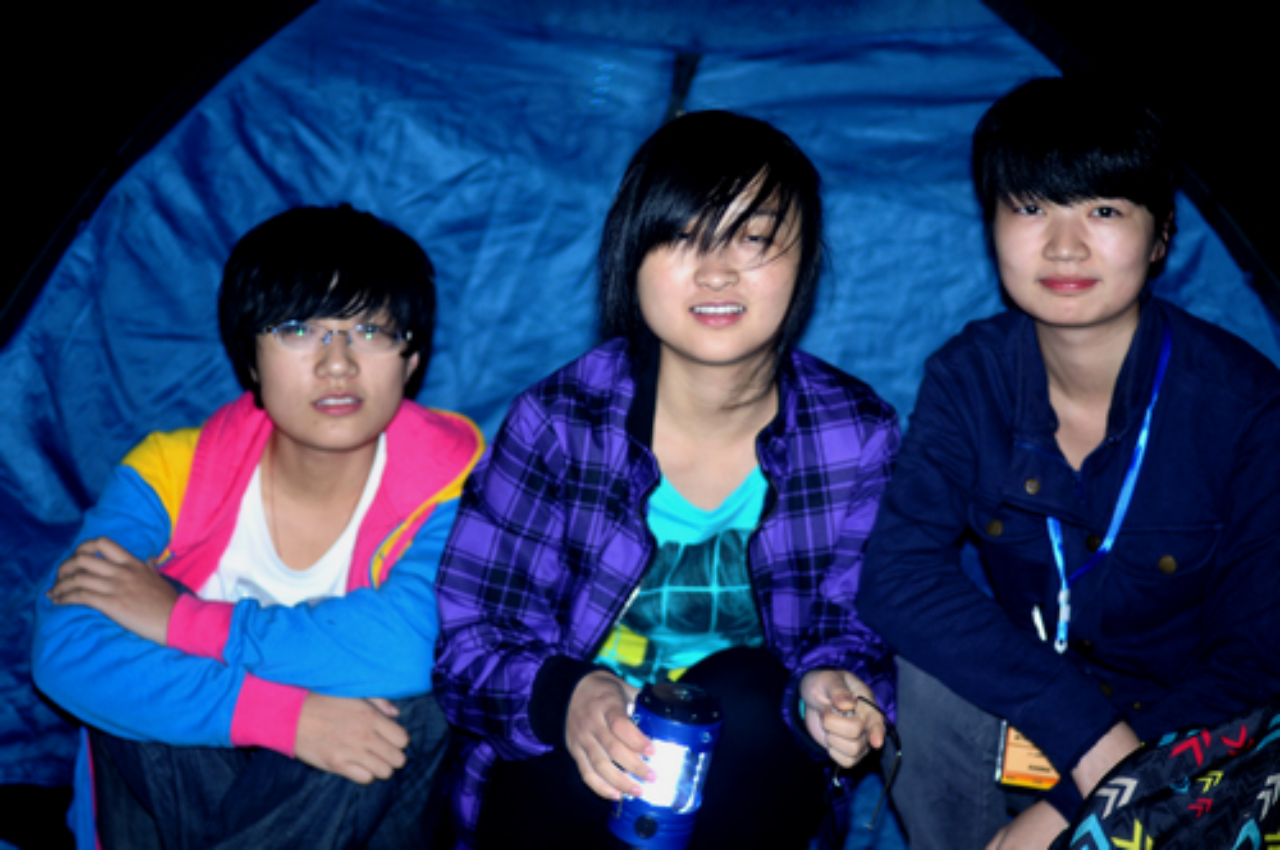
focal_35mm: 75
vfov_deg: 18.1
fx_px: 2663
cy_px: 425
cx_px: 640
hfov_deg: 27.0
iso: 200
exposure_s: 1/125
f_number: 1.6
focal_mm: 50
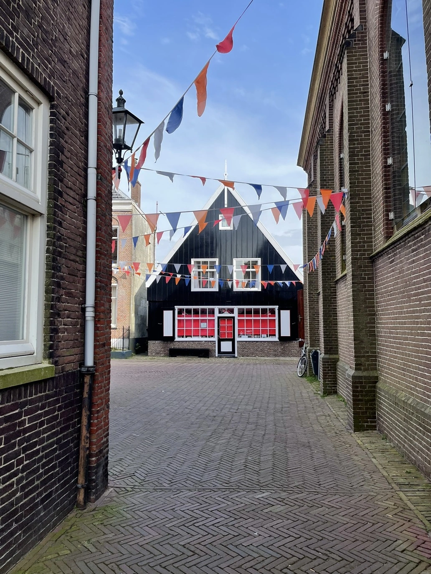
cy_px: 287
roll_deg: +0.1
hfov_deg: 54.9
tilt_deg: +4.6
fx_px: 415
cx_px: 216
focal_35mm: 25
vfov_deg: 69.4
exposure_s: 1/1852
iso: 32
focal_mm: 5.1
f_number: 1.6
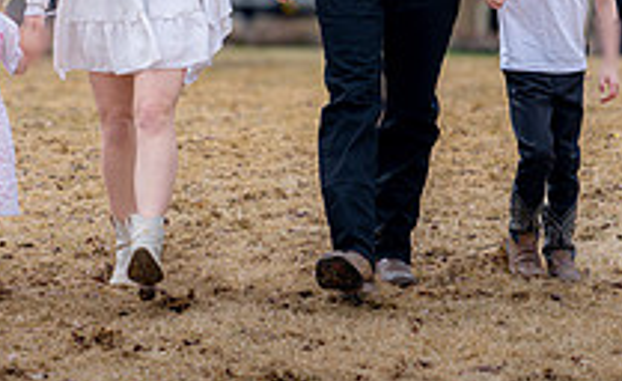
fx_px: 2495
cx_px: 283
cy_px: -16
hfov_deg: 14.2
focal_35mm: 148
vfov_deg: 8.7
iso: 100
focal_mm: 50
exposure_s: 1/2500
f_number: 2
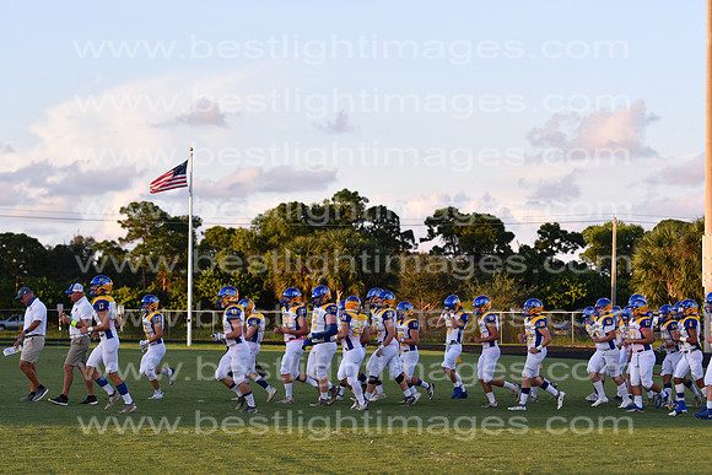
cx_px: 356
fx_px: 2077
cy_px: 238
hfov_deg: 19.5
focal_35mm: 105
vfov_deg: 13.0
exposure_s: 1/1250
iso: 400
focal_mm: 70
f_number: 4
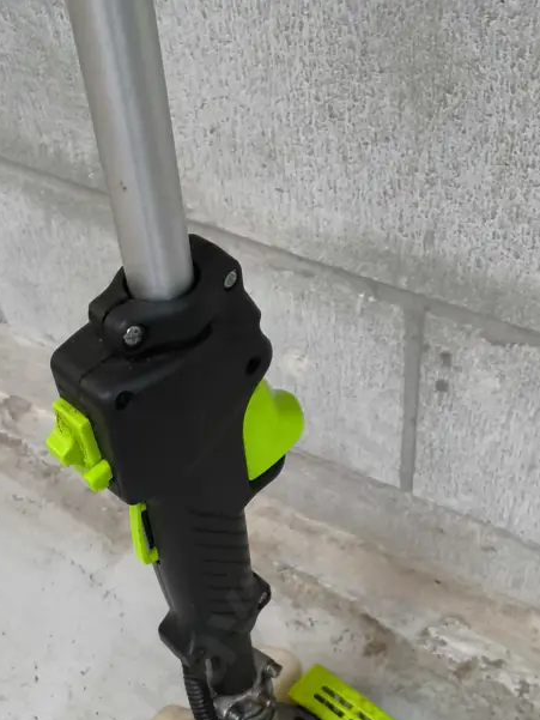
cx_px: 242
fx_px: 956
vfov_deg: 39.1
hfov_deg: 31.5
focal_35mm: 46
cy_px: 611
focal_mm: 2.87
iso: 320
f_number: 2
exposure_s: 1/100
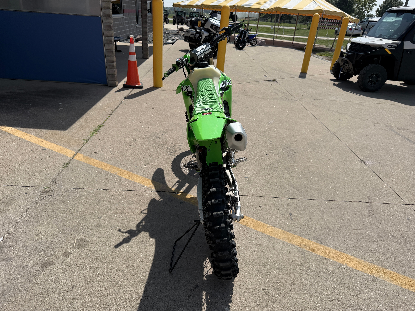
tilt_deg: -24.8
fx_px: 288
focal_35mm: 24
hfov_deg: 71.6
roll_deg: -2.9
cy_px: 156
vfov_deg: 56.8
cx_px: 208
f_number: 1.78
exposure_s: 1/7353
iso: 80
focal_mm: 6.76
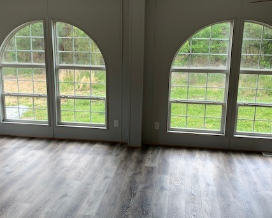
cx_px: 129
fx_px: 306
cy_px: 110
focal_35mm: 38
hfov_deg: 47.9
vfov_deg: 39.2
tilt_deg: -12.6
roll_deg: +0.4
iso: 32
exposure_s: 1/120
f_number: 1.8
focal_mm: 4.25
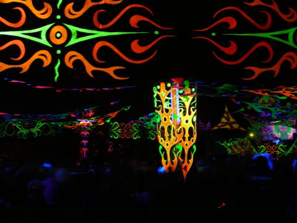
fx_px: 300
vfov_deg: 40.7
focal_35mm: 35
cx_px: 148
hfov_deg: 52.6
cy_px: 112
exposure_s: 3.51
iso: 200
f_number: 2.8
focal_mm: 8.9
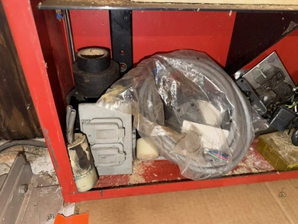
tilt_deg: -34.8
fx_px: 215
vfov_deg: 54.9
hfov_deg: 69.4
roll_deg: -2.4
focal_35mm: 25
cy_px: 115
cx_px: 152
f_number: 1.78
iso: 100
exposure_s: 1/13
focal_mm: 6.76
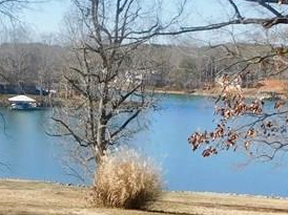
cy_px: 174
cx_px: -32
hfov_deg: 21.6
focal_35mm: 86
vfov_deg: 17.0
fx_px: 715
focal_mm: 4
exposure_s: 1/1000
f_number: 3
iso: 125
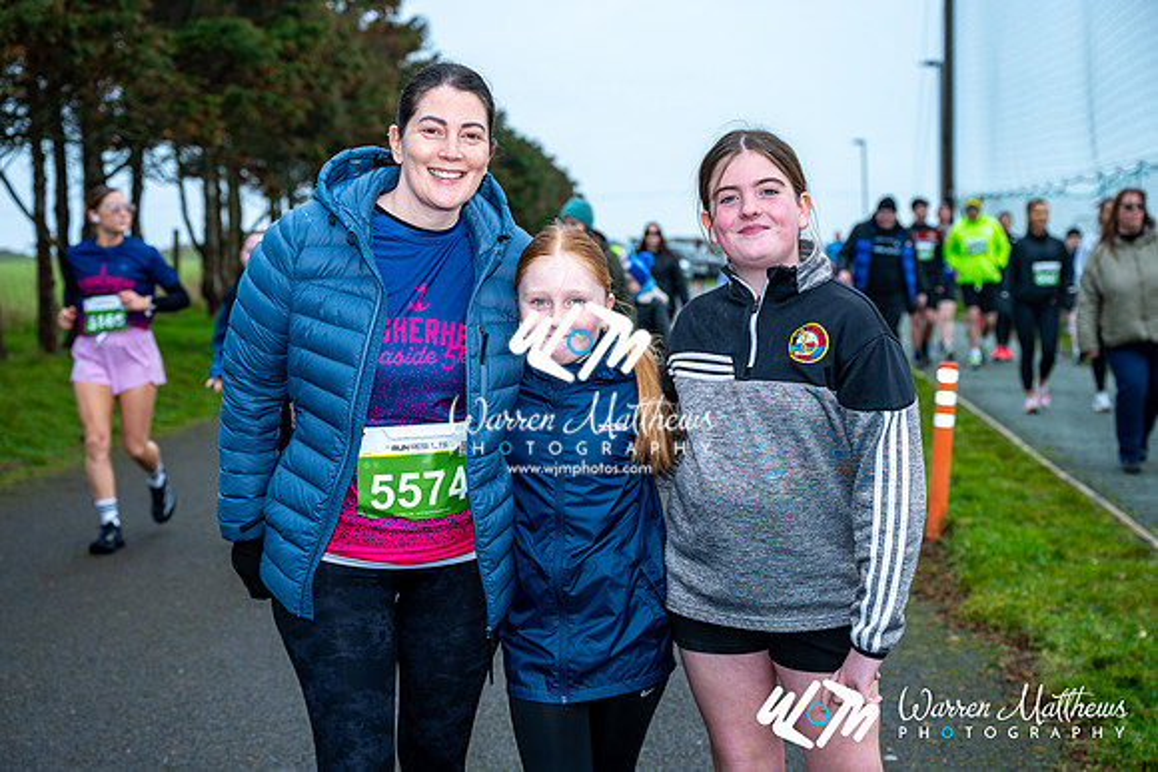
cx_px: 579
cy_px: 386
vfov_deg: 24.6
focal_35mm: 55
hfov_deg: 36.2
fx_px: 1769
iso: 100
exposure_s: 1/200
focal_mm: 55
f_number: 4
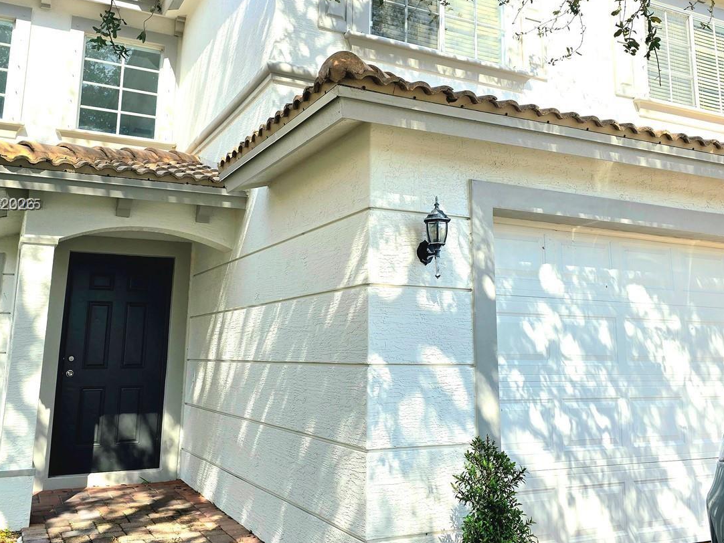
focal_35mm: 34
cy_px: 205
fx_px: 711
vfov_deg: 41.5
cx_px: 362
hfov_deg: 53.9
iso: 12
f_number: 1.7
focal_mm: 6.3
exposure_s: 1/769
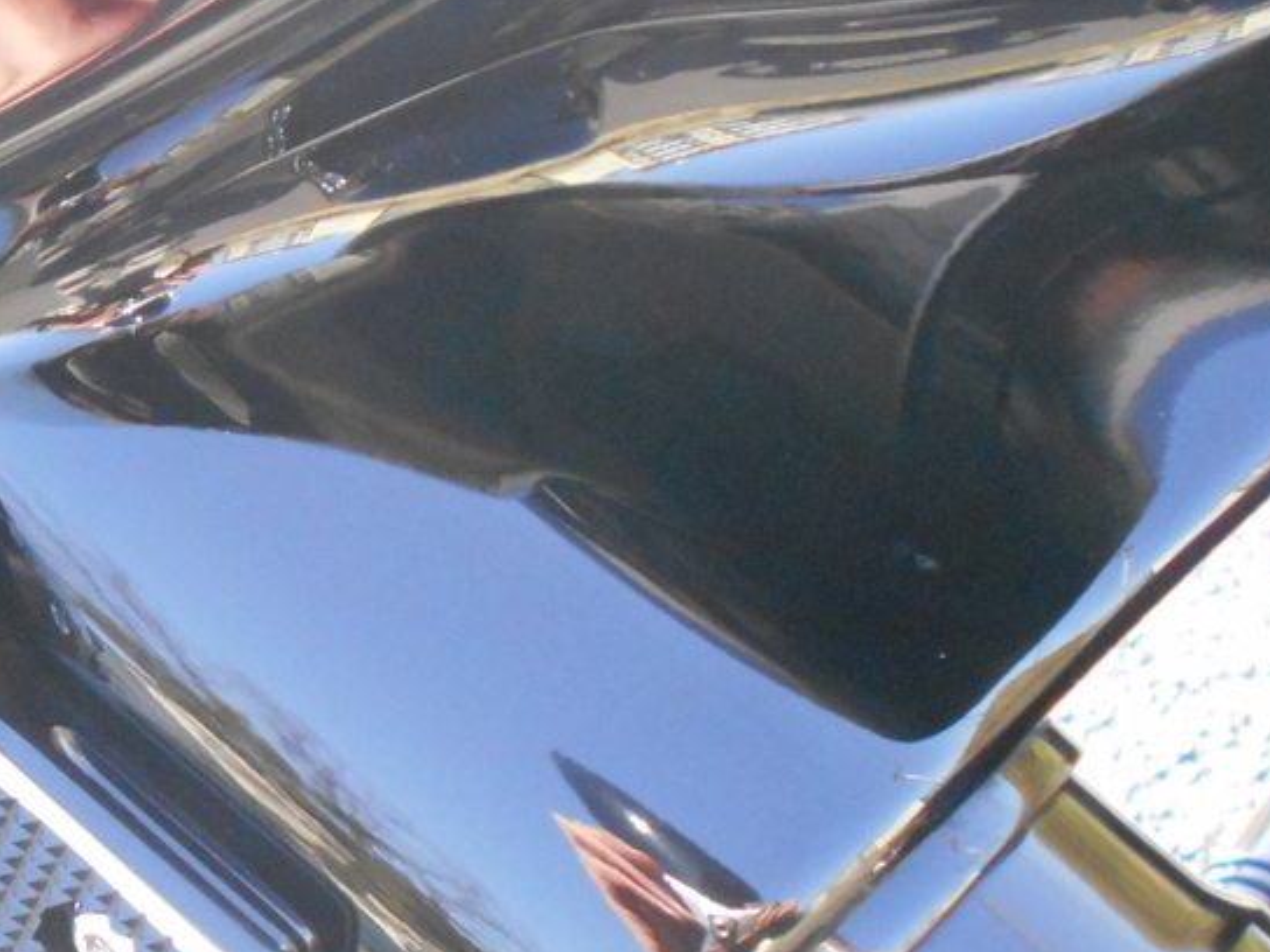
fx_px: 3155
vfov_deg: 17.1
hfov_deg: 22.0
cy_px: 588
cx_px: 16
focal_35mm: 86
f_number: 3.9
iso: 640
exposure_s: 1/250
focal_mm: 6.7
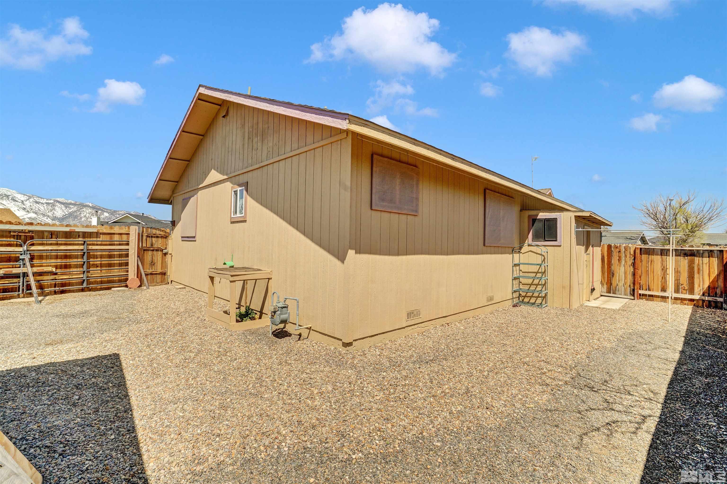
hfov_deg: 100.4
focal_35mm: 15
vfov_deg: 77.3
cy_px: 242
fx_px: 303
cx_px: 364
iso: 100
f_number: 16
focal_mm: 10
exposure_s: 1/100
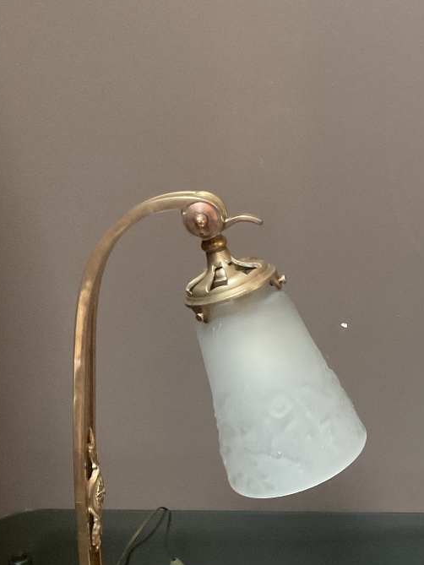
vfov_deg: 36.0
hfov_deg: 27.3
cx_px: 354
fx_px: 849
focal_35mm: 52
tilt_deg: -22.4
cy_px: 419
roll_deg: +1.1
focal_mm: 3
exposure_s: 1/40
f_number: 1.8
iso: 320
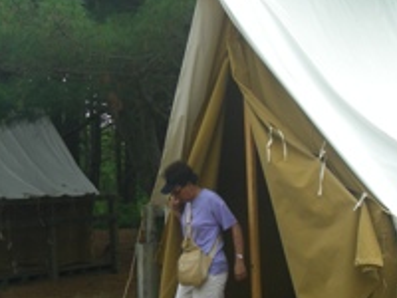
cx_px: 149
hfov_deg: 23.0
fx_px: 975
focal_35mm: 85
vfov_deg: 17.3
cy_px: 195
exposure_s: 1/100
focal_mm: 6.3
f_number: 3.3
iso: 64
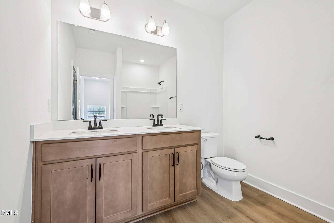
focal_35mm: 16
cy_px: 112
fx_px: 148
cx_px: 167
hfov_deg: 96.7
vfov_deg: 73.7
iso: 320
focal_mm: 16
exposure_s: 1/15
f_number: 8
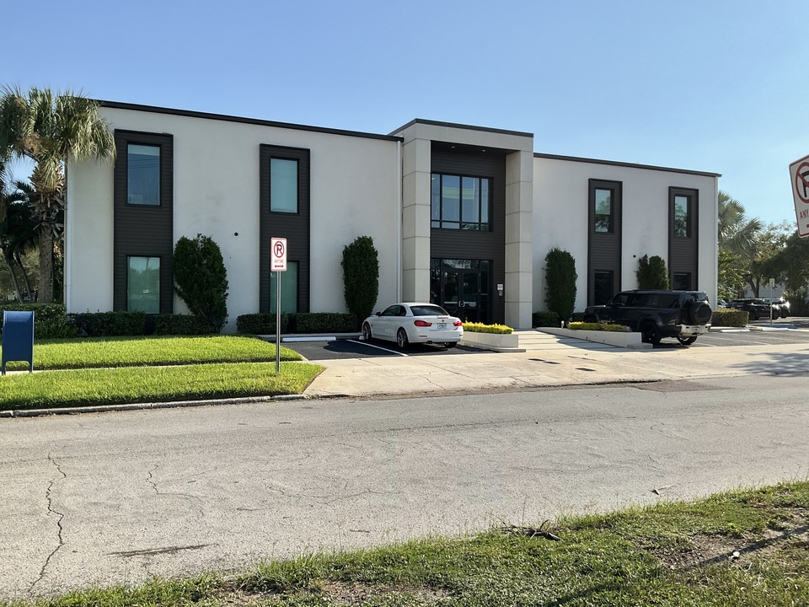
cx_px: 404
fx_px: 678
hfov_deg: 61.7
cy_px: 304
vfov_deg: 48.2
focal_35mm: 29
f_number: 1.8
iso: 25
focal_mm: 3
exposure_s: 1/2141
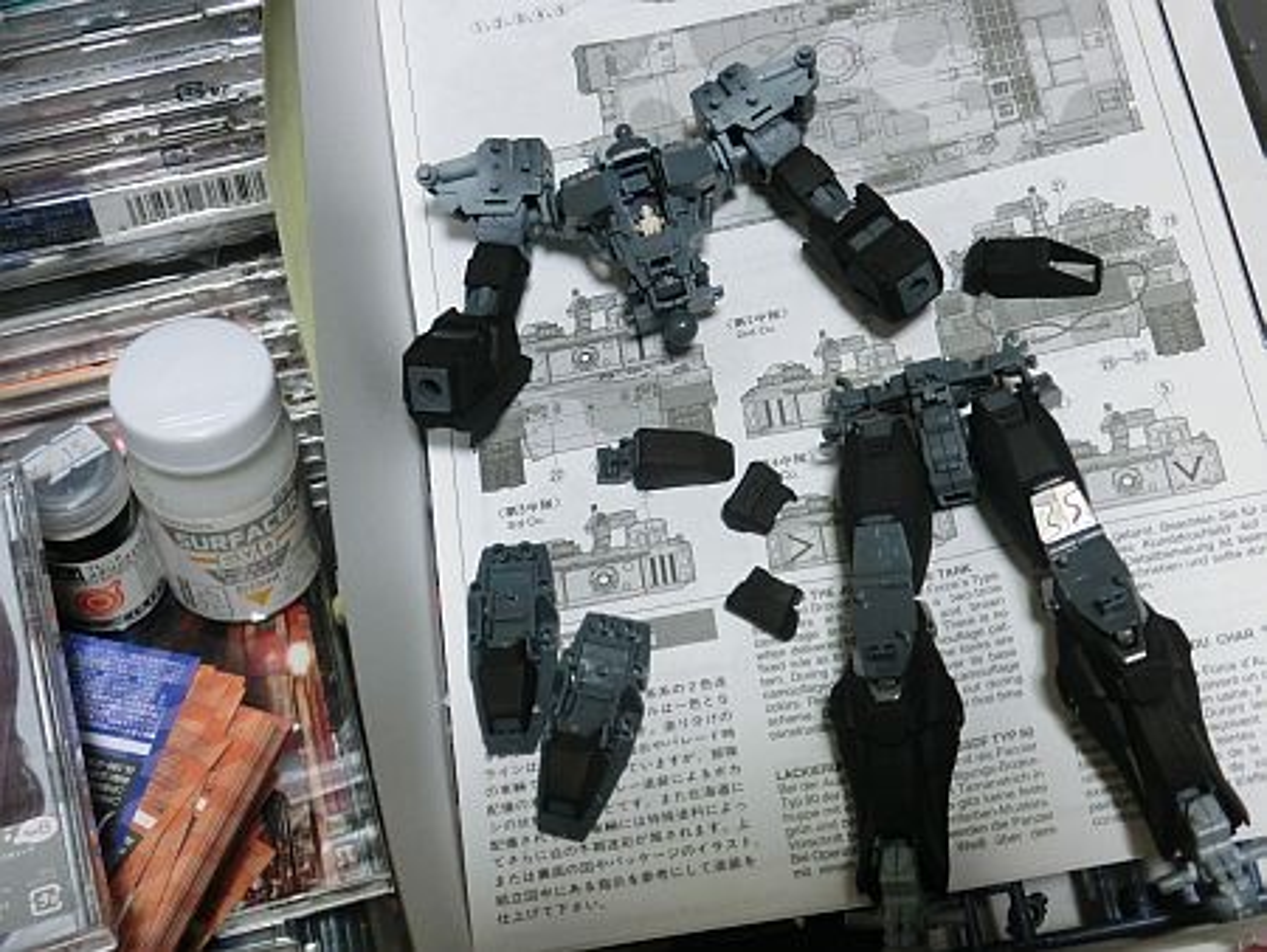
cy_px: 476
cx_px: 634
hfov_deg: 42.9
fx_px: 1611
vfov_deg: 32.9
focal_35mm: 44
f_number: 3.4
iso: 800
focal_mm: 7.9
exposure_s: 1/60
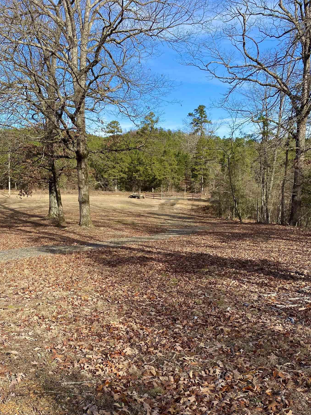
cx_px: 151
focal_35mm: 33
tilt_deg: -11.4
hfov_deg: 42.9
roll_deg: -0.1
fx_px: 395
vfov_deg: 54.7
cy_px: 260
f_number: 1.8
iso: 32
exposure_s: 1/1258
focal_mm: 4.25
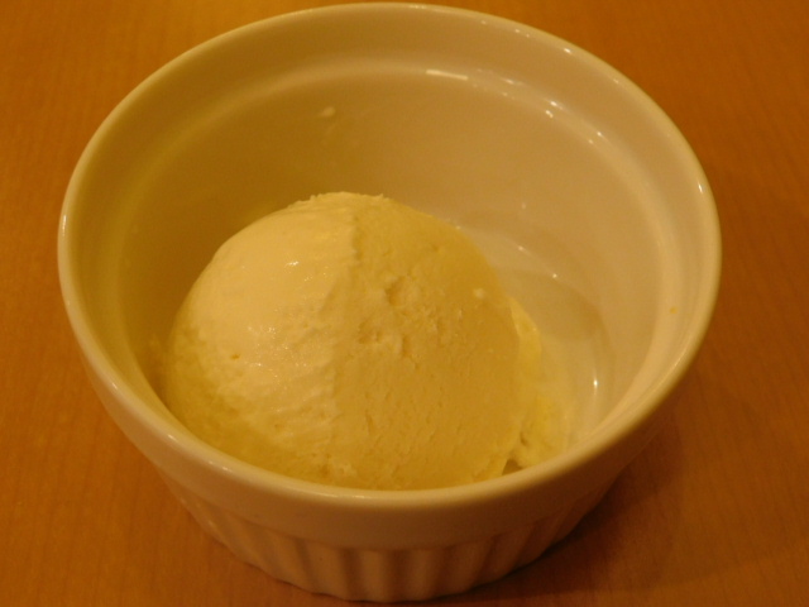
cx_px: 404
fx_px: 1052
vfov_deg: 32.2
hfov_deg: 42.1
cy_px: 304
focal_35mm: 45
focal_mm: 8
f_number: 3.7
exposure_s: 1/30
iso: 320
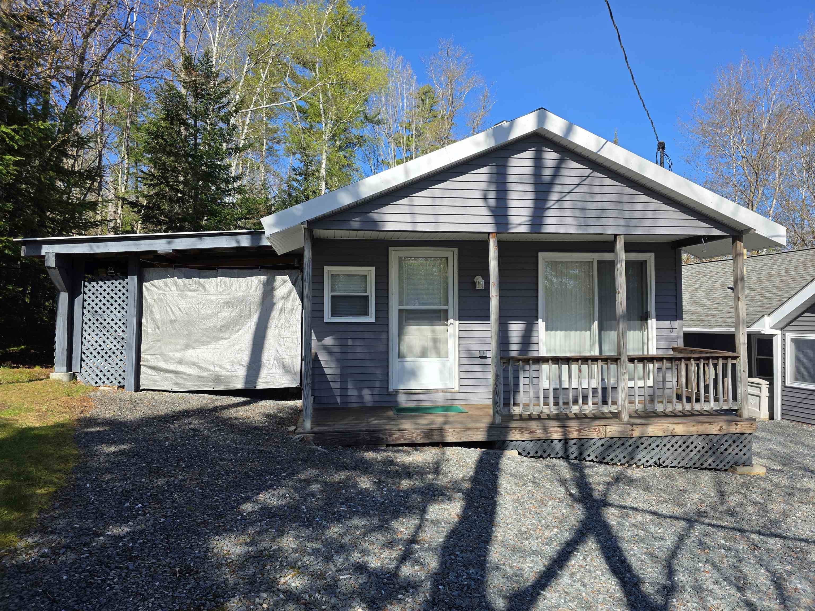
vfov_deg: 58.9
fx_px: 542
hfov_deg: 73.9
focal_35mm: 23
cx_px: 408
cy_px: 306
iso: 80
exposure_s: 1/3569
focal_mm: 6.3
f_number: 1.7
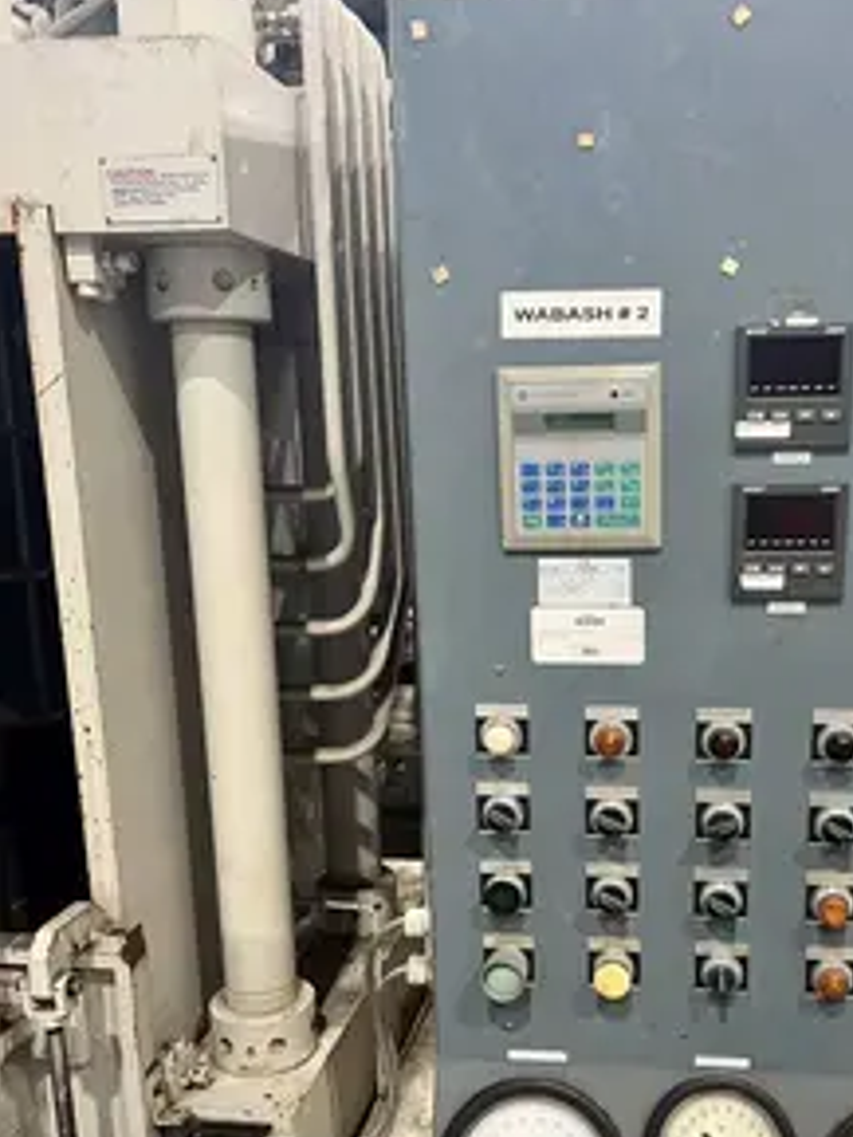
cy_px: 708
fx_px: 1182
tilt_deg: -14.0
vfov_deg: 50.8
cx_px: 586
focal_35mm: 36
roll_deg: +0.8
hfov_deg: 39.1
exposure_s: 1/60
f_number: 1.5
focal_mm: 5.7
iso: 100
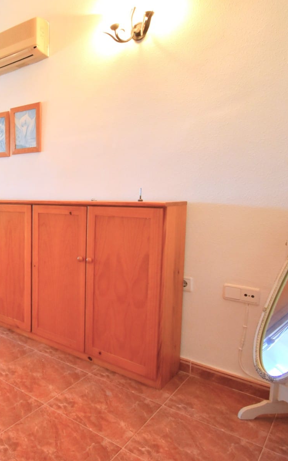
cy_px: 230
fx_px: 289
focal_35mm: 23
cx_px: -4
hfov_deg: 44.5
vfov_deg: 77.2
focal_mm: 10
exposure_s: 1/60
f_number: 4.5
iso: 1250
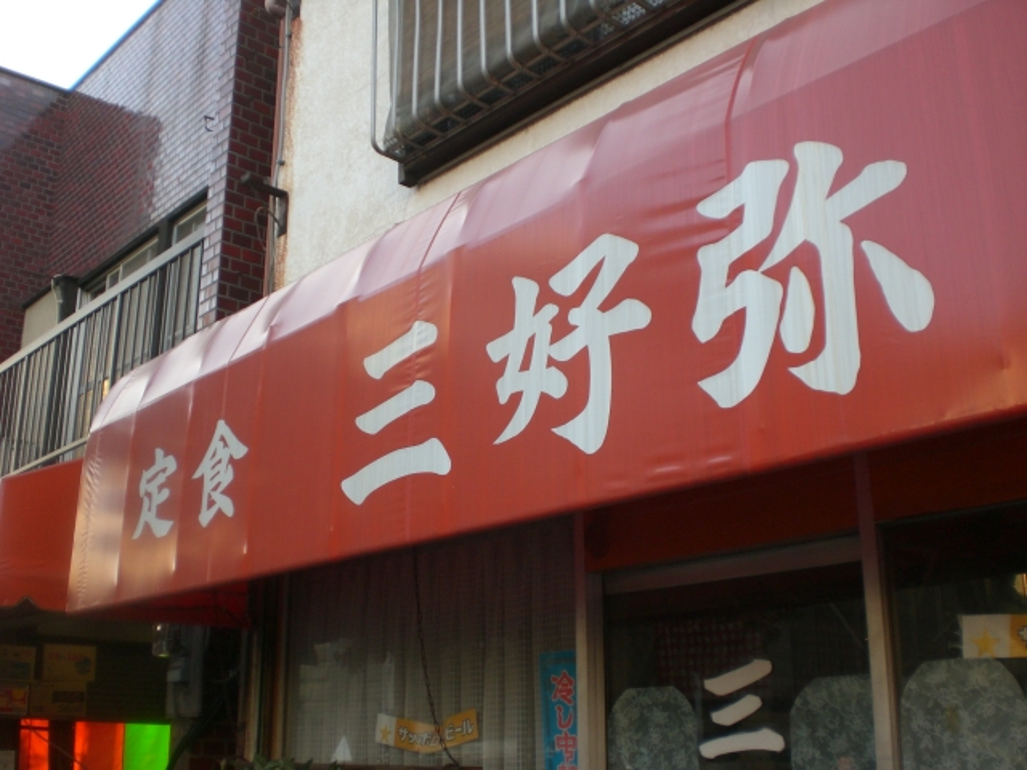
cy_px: 385
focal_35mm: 38
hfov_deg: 49.0
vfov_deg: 37.7
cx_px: 514
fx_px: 1127
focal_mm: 6.3
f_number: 3.1
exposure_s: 1/125
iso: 100
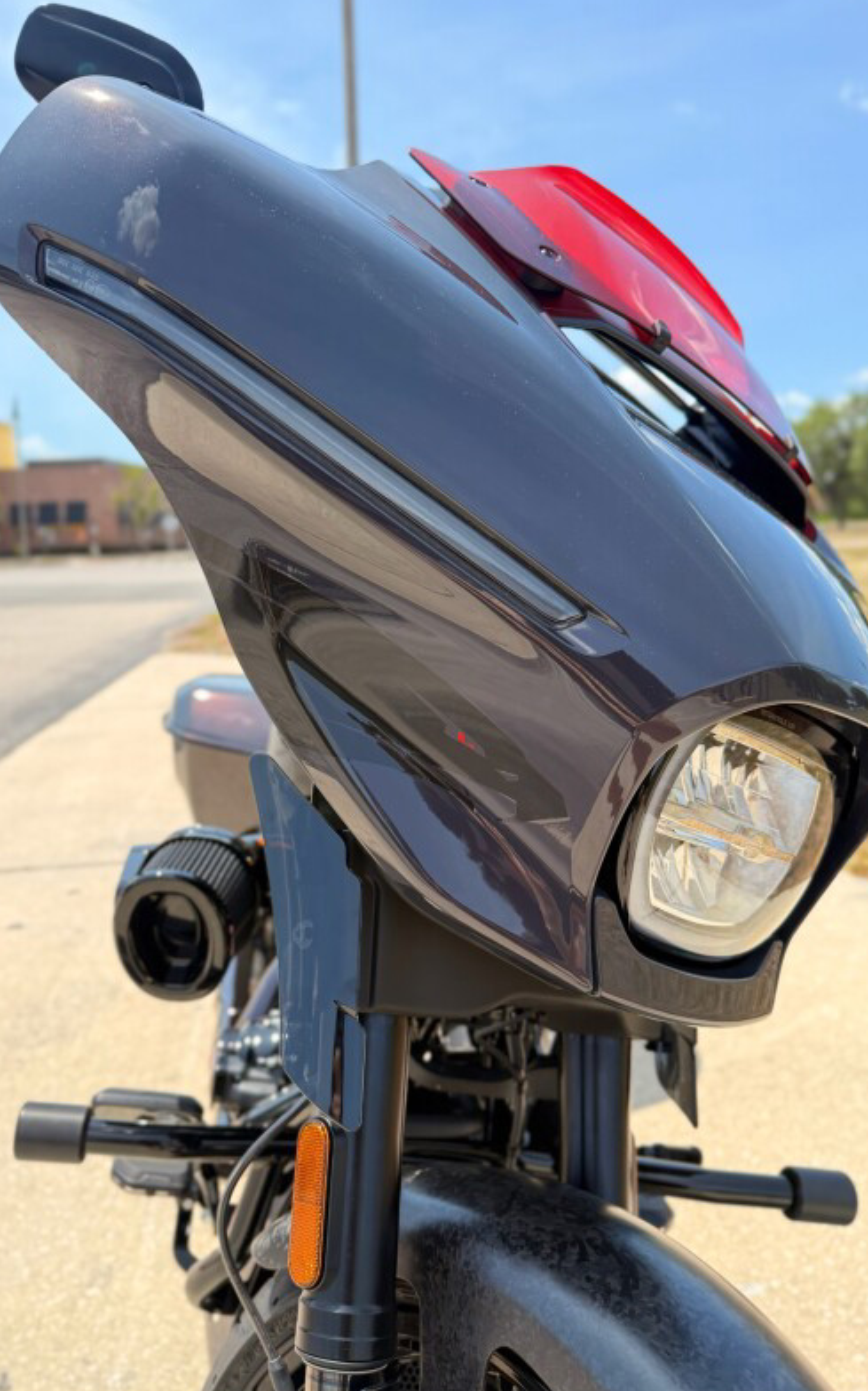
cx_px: 376
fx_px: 985
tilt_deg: -7.6
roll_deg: +2.2
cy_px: 700
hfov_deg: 47.5
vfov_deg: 70.4
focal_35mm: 26
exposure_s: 1/1385
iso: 100
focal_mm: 6.76
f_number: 1.78
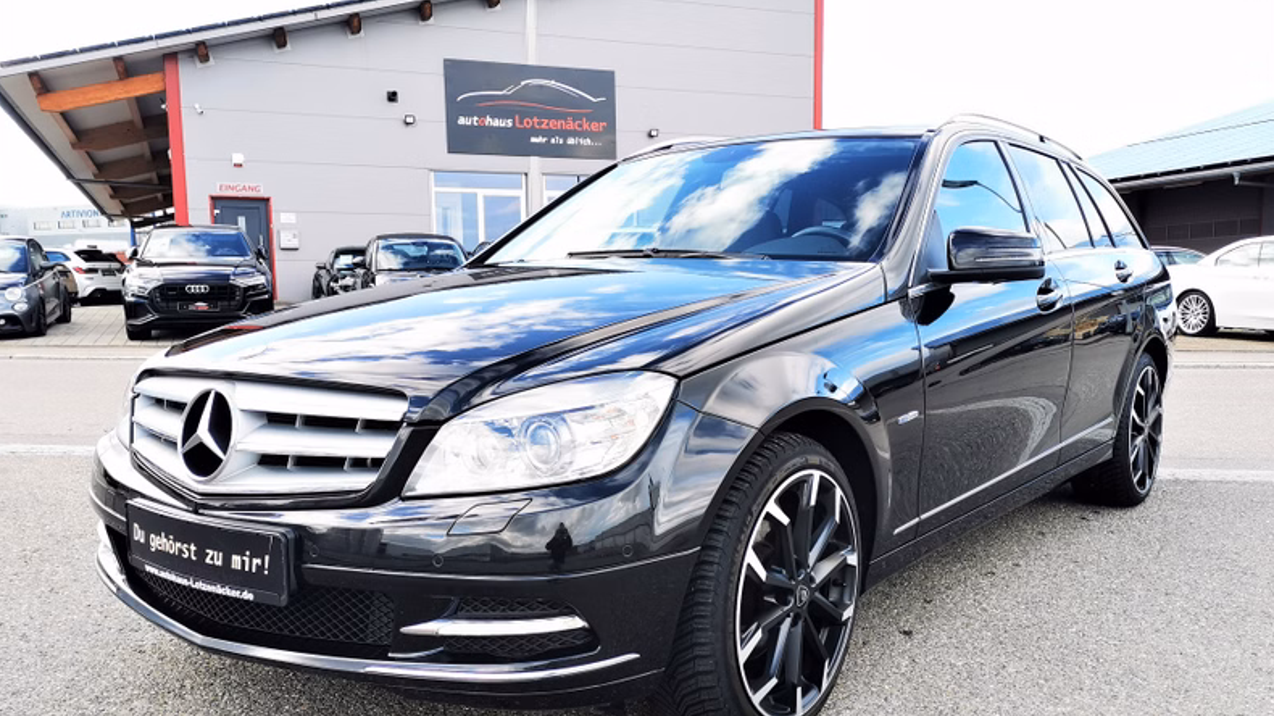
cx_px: 637
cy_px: 432
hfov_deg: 61.0
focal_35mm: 32
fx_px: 1081
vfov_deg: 36.5
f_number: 1.8
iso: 50
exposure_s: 1/370
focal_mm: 5.58
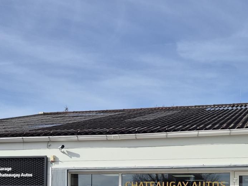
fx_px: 459
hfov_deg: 30.2
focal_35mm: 64
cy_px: 189
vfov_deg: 22.0
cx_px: 149
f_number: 1.8
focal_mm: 5.4
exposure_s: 1/2120
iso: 25
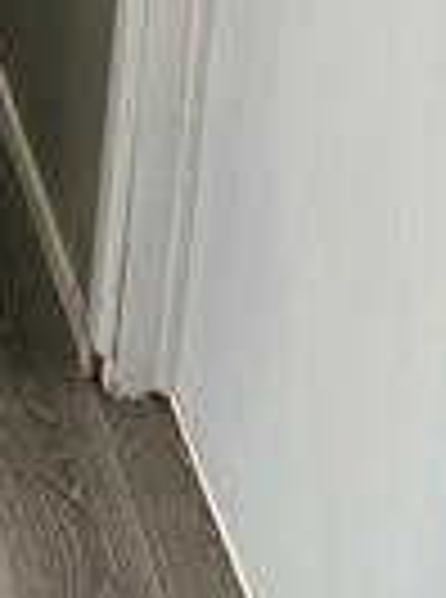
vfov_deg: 15.9
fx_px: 1916
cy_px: -369
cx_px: -153
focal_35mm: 111
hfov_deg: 12.8
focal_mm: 5.4
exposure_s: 1/120
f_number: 1.8
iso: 160
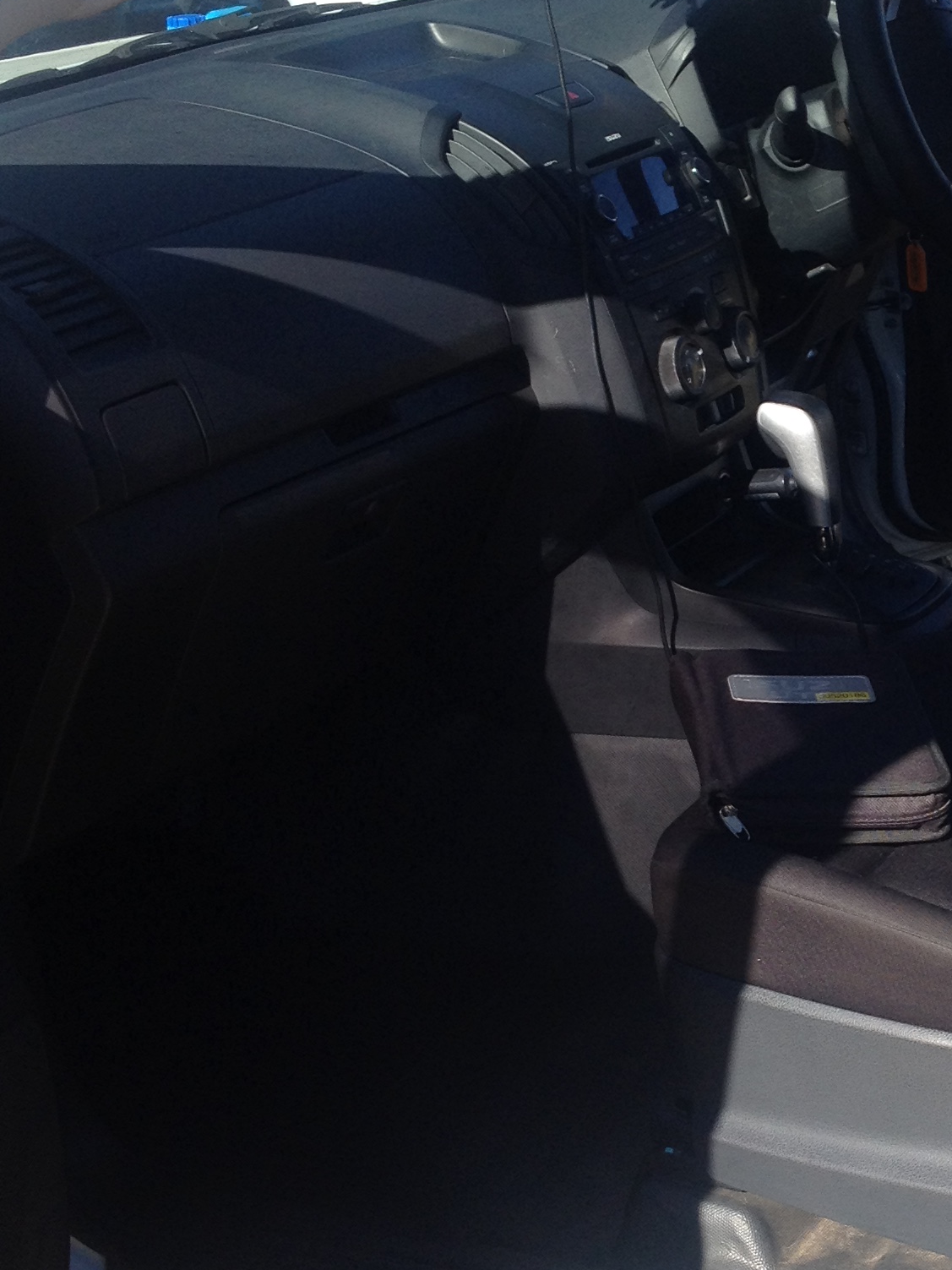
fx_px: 2787
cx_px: 892
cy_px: 694
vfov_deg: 25.7
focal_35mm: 76
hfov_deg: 19.0
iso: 50
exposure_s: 1/717
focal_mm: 4.28
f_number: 2.4
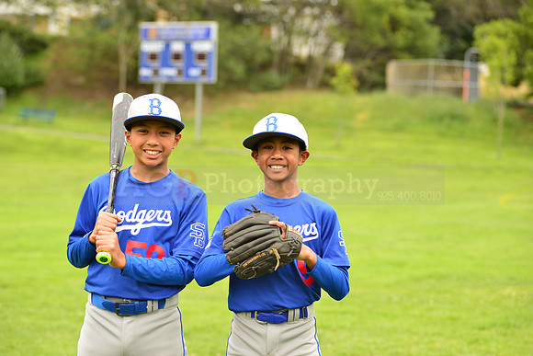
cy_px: 178
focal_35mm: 116
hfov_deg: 17.6
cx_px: 266
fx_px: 1718
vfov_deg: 11.8
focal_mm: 116
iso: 160
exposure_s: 1/250
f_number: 5
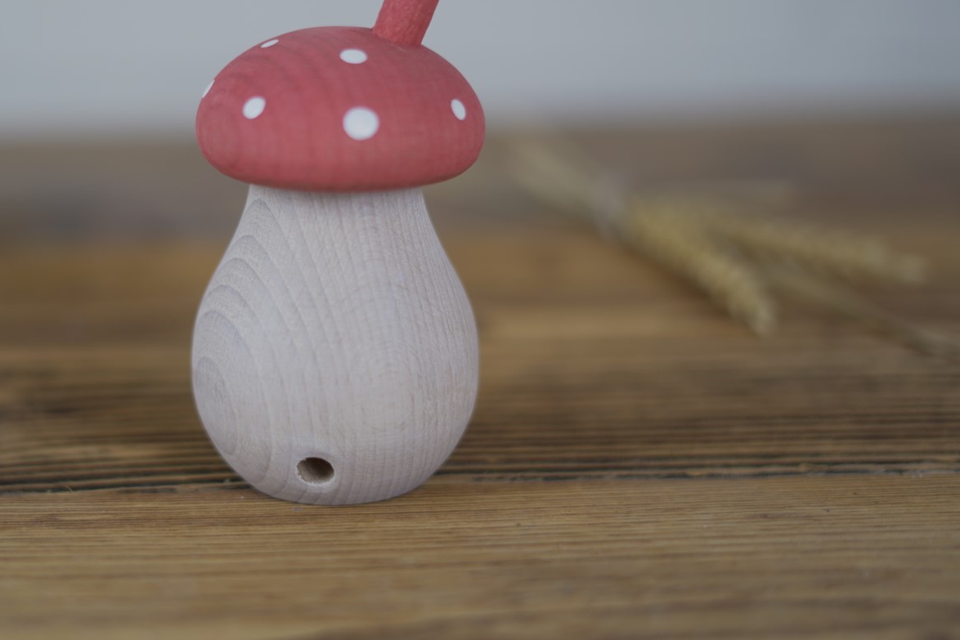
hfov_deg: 29.0
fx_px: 1840
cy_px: 247
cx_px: 312
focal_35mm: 69
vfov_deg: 19.7
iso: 200
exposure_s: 1/200
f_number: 1.8
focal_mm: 50
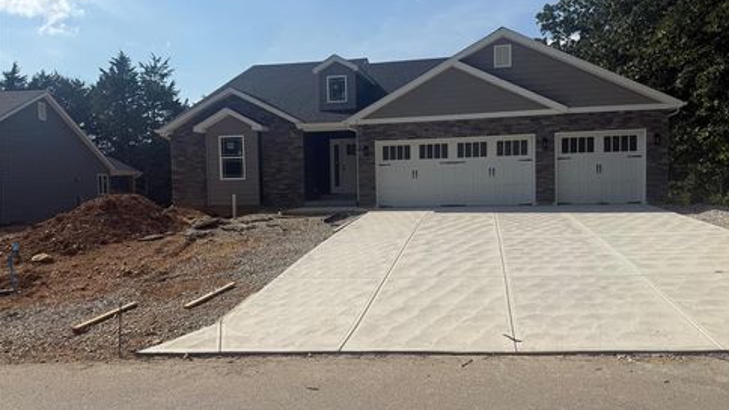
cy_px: 212
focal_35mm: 27
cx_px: 375
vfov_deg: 42.9
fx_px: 522
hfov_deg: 69.9
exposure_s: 1/9091
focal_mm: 6.76
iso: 80
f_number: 1.78
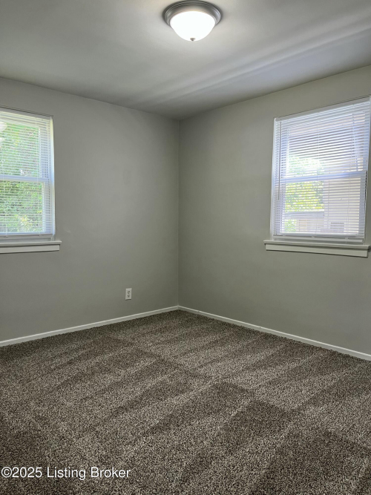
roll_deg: +0.6
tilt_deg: -4.7
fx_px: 372
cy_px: 248
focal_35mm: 26
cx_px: 186
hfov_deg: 53.0
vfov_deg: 67.3
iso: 100
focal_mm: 5.1
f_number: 1.6
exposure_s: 1/60
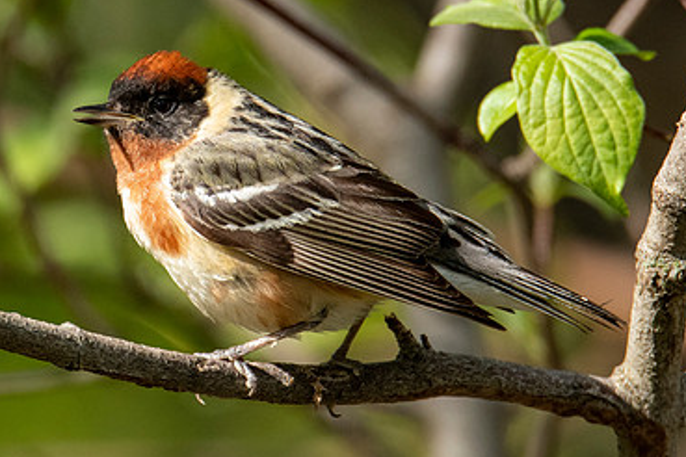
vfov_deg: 0.8
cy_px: 163
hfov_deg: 1.2
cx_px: 161
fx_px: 32602
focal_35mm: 1711
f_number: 8
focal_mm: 600
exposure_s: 1/800
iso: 1000
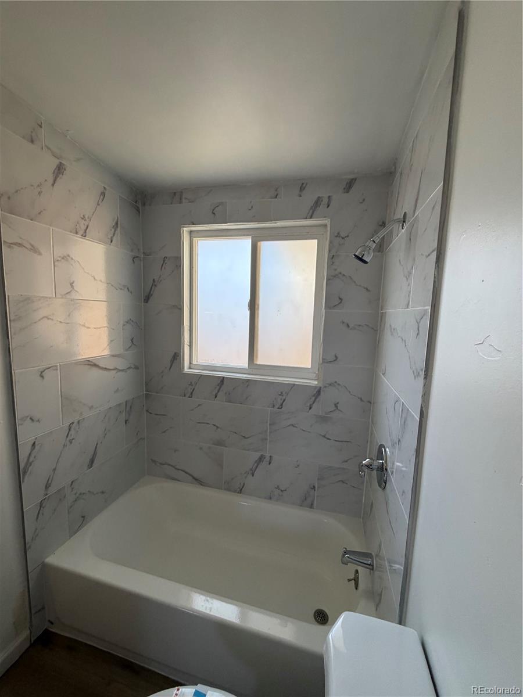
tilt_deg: -6.2
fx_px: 282
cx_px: 262
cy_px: 348
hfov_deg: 85.7
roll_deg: -1.0
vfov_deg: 102.1
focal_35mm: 14
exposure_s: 1/121
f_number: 2.2
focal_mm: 2.22
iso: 250
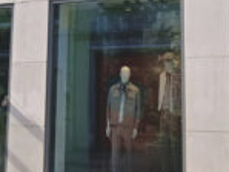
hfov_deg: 14.7
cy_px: -152
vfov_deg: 10.3
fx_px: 887
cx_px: 121
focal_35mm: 134
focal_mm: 3.98
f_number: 1.8
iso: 20
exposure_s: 1/342
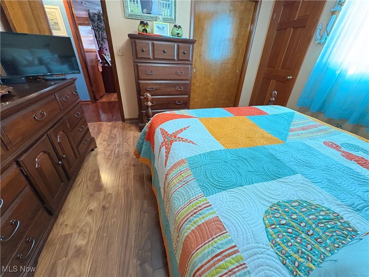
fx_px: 149
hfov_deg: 102.1
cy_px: 138
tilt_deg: -29.2
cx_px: 184
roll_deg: -1.9
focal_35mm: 14
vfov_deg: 85.7
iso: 1000
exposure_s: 1/40
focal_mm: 2.22
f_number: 2.2
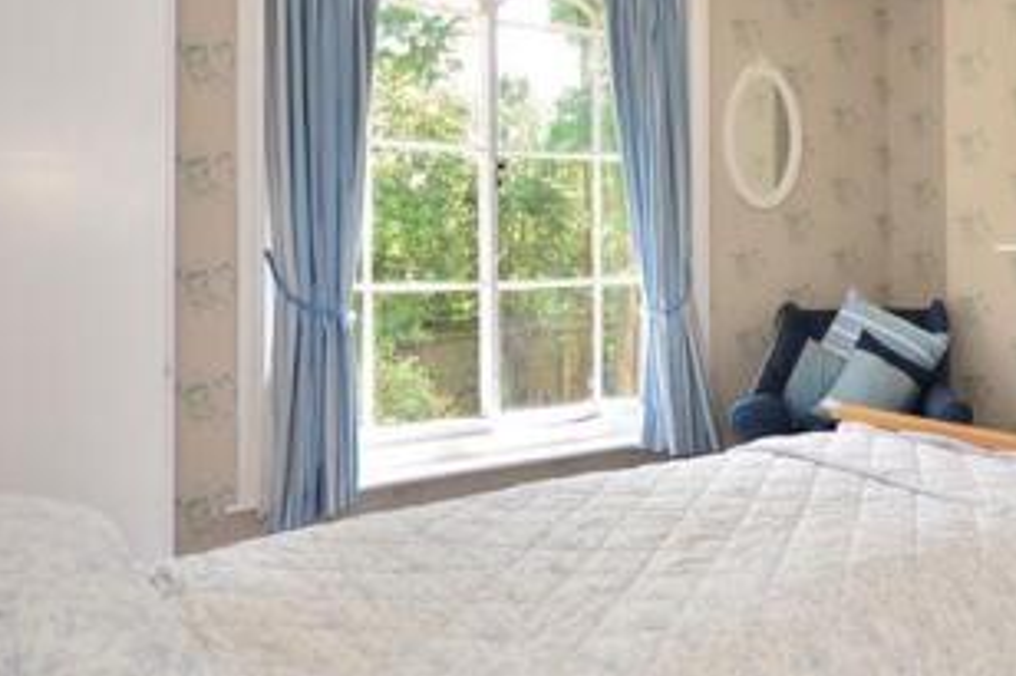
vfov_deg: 40.4
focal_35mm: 32
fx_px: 903
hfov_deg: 53.9
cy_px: 213
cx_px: 841
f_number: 5
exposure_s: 1/60
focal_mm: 10
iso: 200
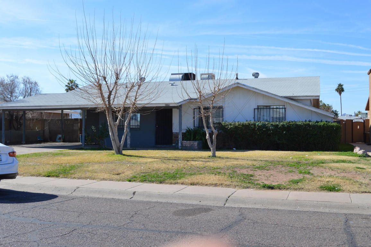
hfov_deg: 49.6
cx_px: 186
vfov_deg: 34.1
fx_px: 402
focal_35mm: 39
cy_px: 124
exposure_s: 1/250
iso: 100
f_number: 8
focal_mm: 26
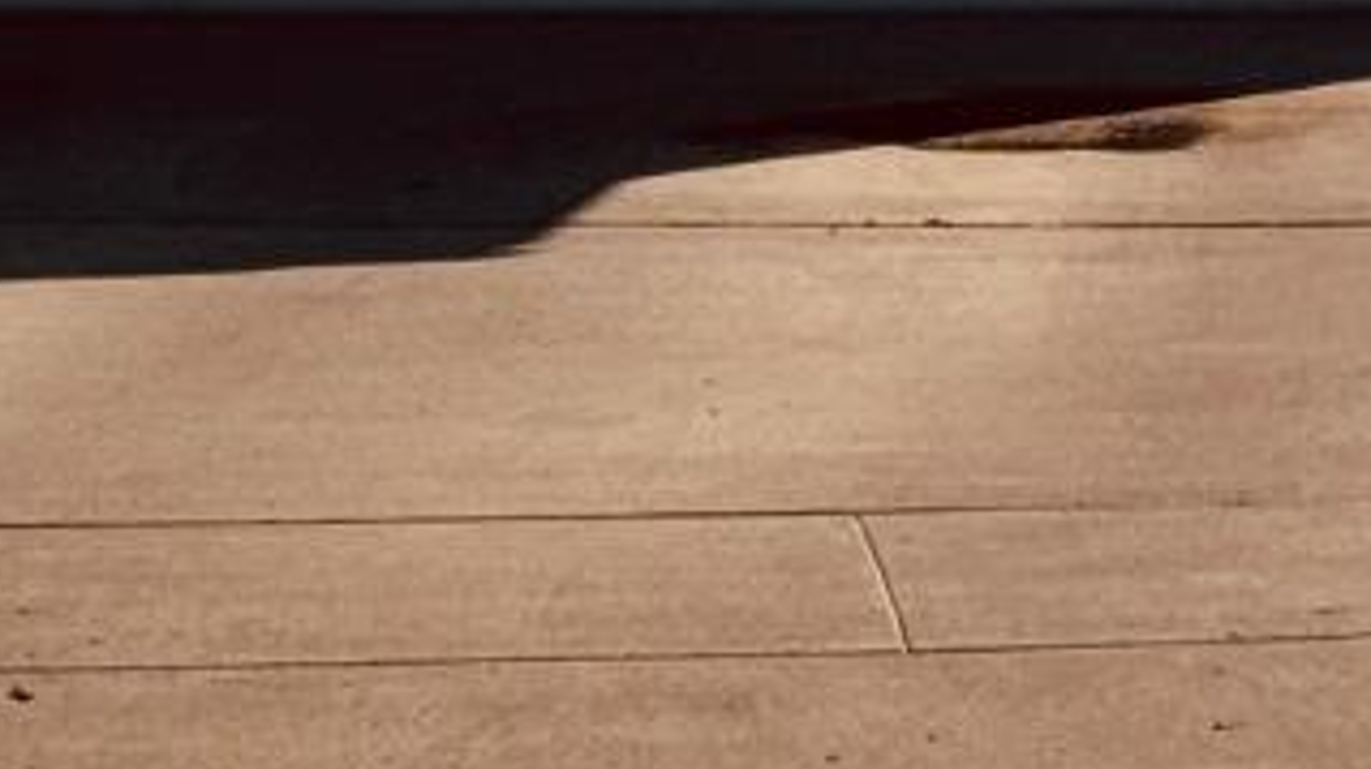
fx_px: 8938
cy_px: -1605
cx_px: 3120
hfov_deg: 8.2
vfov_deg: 4.7
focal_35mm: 246
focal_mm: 6.76
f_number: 1.78
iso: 64
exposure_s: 1/12500
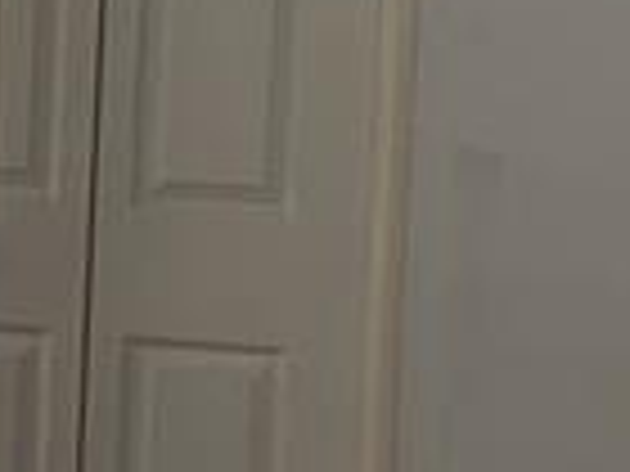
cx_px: -405
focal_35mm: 176
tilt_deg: -6.6
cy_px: 9
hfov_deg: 10.7
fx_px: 3203
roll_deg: -0.9
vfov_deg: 8.4
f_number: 1.78
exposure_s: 1/29
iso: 80
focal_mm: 6.76
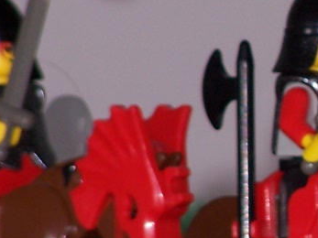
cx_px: 453
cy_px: 111
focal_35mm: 928
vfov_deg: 1.6
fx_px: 8522
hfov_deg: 2.1
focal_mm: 44.4
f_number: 3.6
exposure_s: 1/180
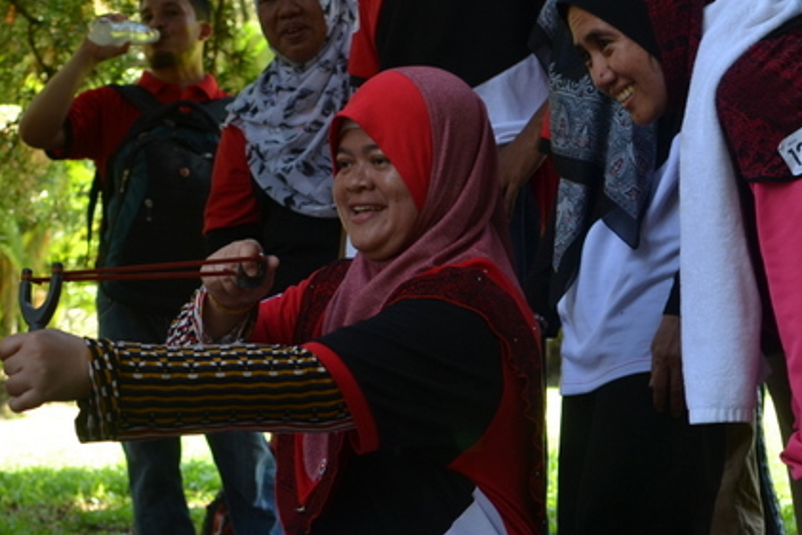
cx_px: 328
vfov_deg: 12.6
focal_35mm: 108
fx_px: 2407
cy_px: 440
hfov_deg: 18.9
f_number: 4
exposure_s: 1/125
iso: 250
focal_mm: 38
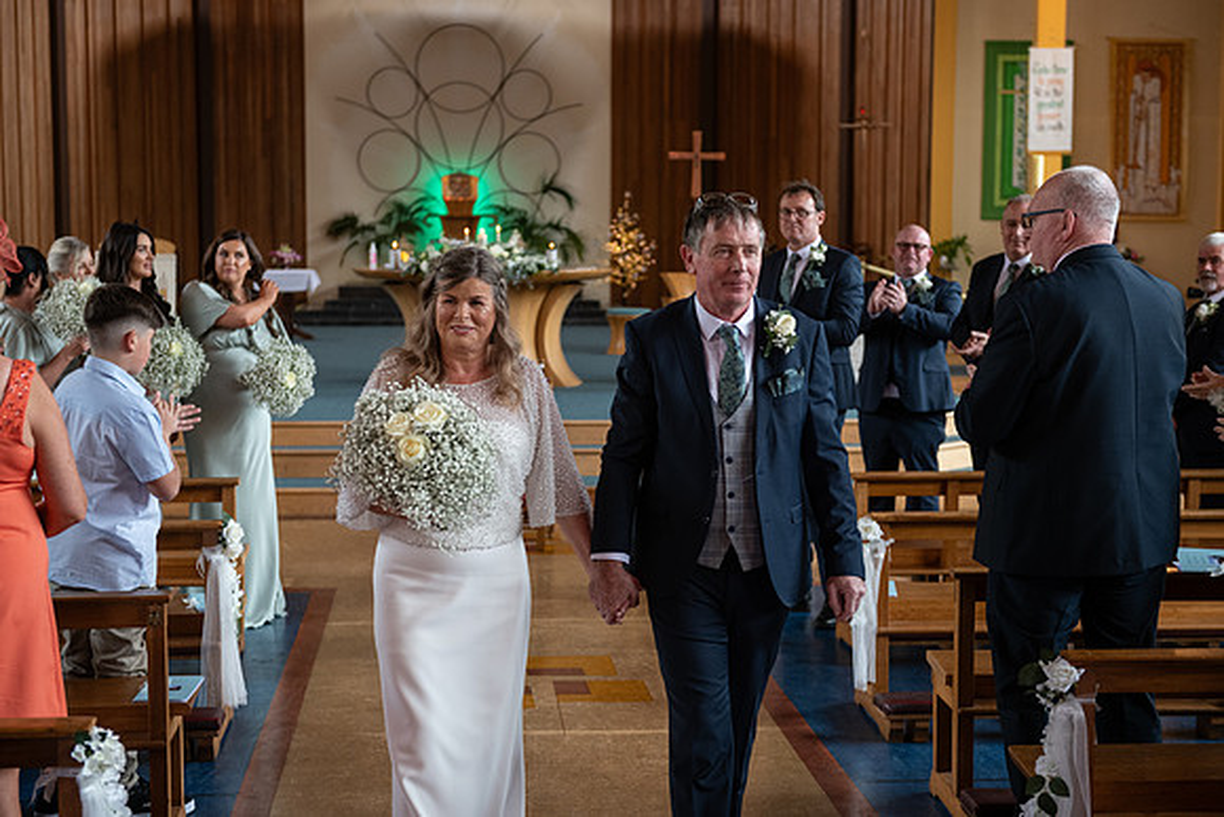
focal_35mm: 56
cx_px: 612
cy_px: 408
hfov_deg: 35.6
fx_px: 1904
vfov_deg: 24.2
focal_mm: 56
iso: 640
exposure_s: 1/160
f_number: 3.5
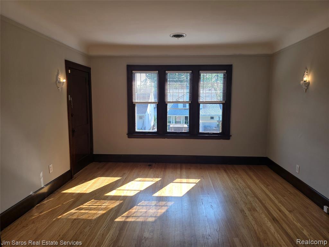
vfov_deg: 58.9
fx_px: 219
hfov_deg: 73.9
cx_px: 164
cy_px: 124
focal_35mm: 23
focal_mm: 6.3
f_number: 1.7
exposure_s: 1/120
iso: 12
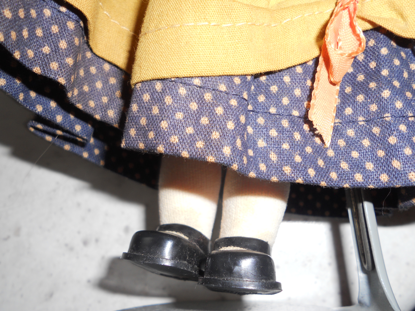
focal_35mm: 32
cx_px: 208
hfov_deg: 56.8
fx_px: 384
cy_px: 156
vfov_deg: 44.2
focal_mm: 5.8
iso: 80
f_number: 8.8
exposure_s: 1/25
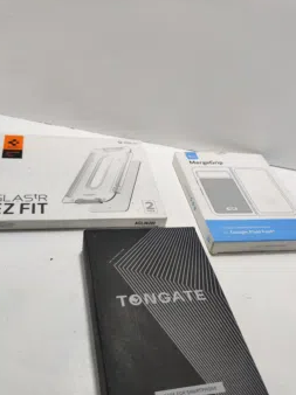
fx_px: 365
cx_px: 146
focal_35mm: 32
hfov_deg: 44.1
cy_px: 228
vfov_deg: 56.6
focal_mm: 4.75
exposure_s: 1/100
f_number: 1.65
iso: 200
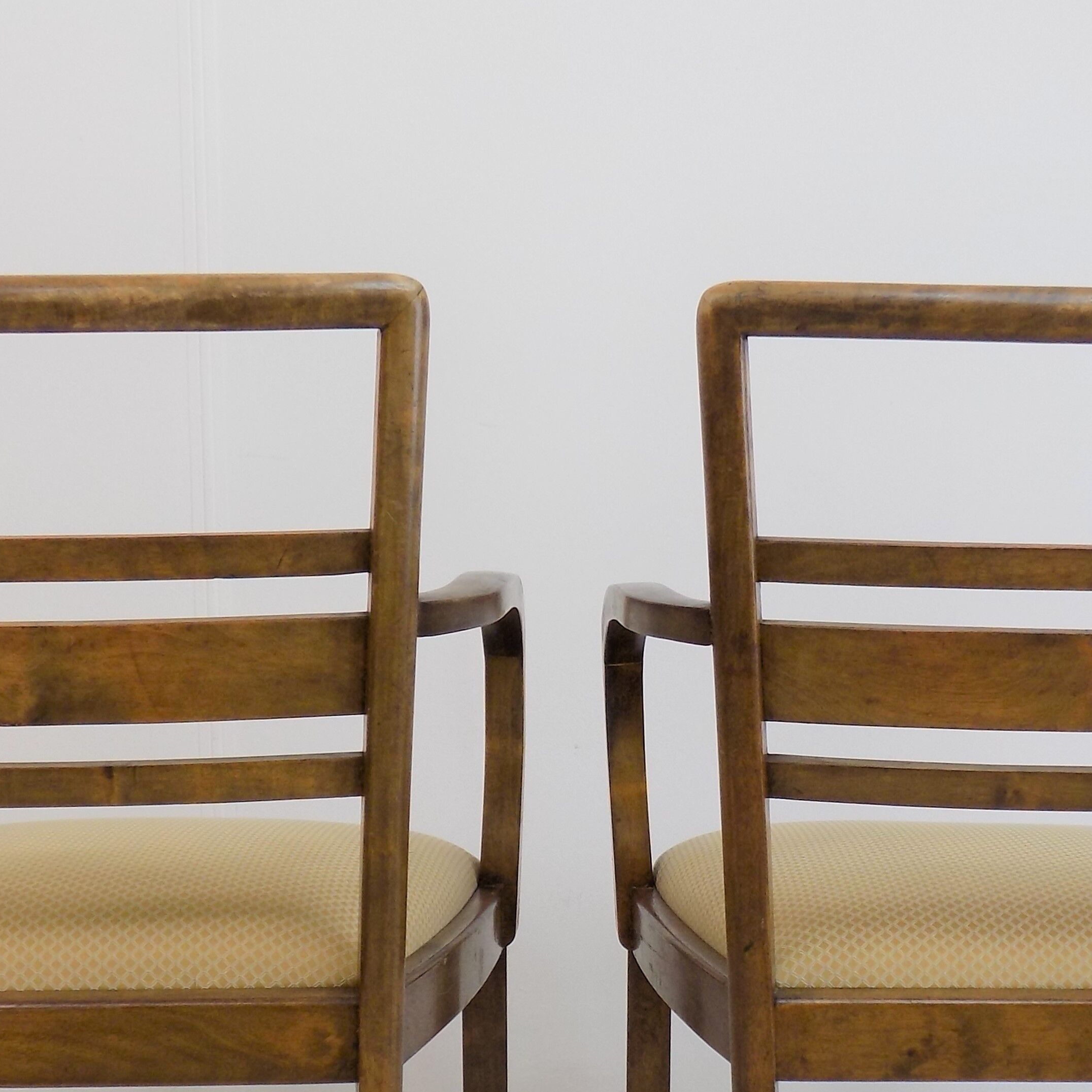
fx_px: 1677
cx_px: 617
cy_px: 933
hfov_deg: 36.0
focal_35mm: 47
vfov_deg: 34.5
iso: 80
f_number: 3.1
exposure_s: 1/60
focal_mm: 4
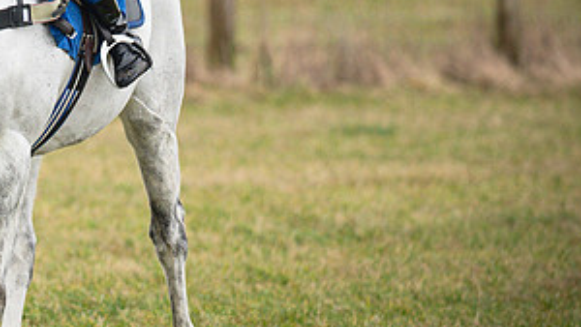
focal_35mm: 541
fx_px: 8338
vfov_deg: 2.2
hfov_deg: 4.0
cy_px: -25
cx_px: -63
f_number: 1.9
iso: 800
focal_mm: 135
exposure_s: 1/1200
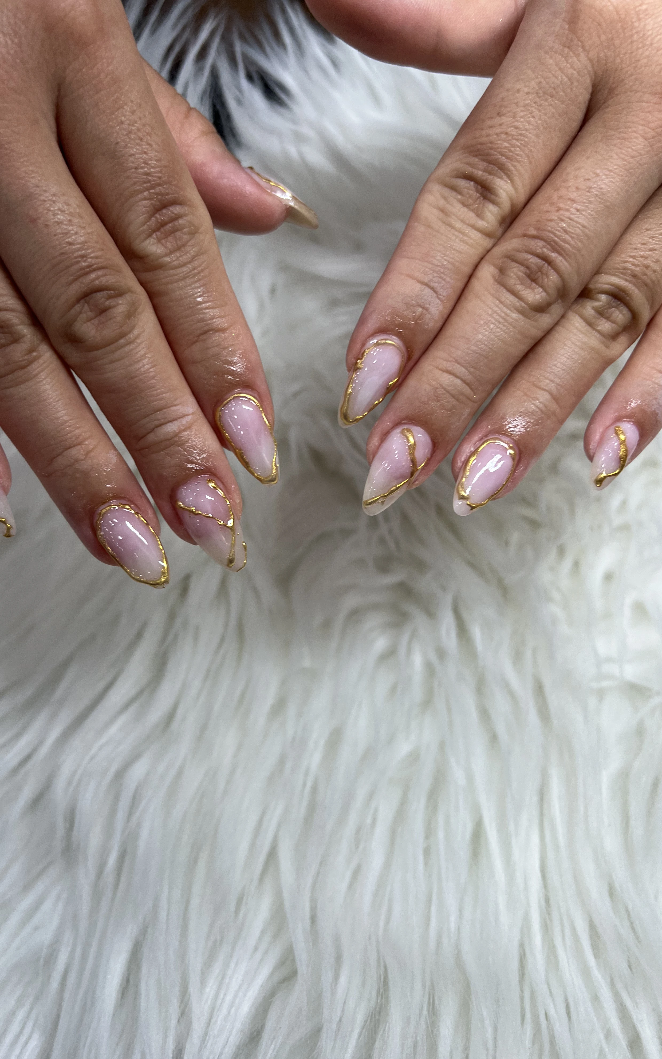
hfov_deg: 44.3
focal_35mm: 28
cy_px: 523
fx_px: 808
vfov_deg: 66.5
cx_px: 271
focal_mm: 5.7
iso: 40
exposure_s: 1/231
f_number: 1.5
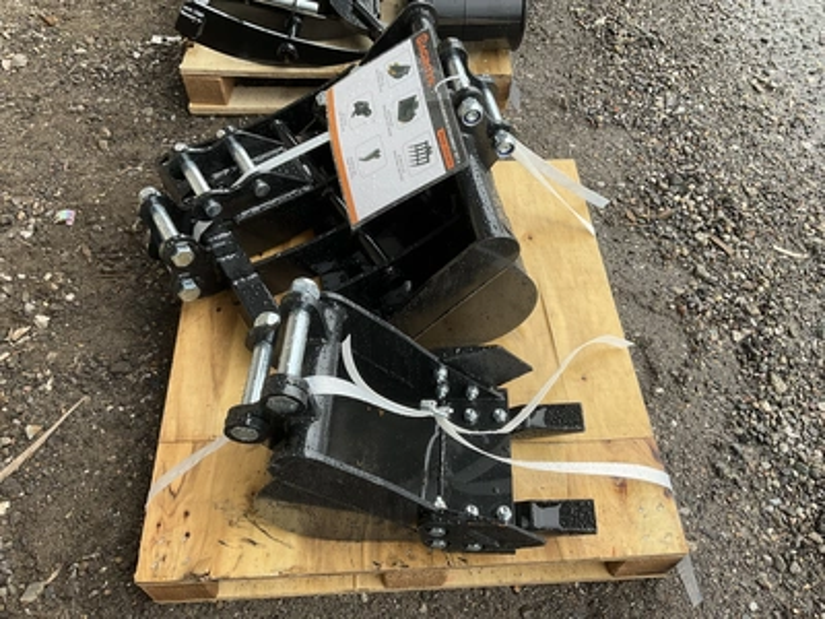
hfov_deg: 61.7
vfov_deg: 48.2
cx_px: 412
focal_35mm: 29
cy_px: 310
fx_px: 691
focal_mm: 3
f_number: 1.8
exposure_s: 1/153
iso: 20
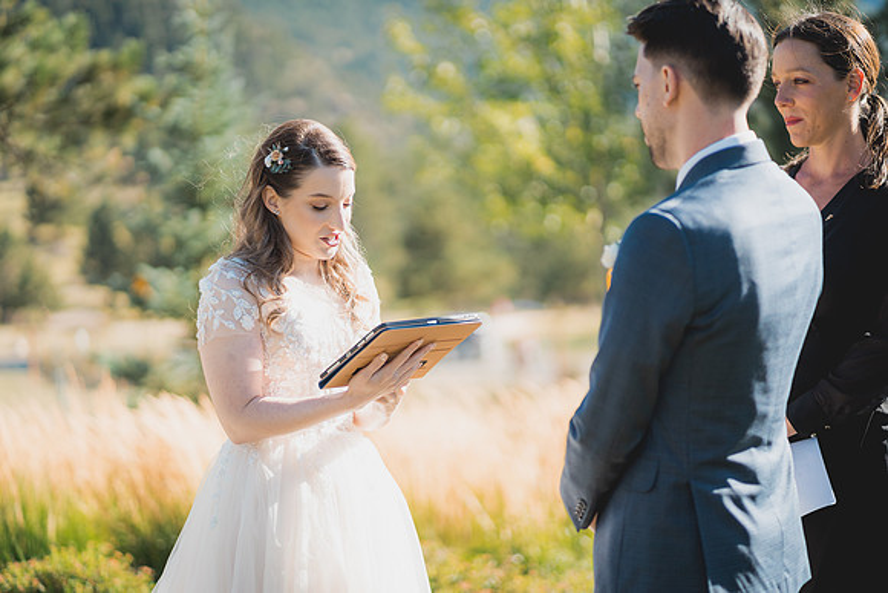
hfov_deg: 23.2
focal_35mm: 88
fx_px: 2161
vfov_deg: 15.6
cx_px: 444
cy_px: 296
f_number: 1.8
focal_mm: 85
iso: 200
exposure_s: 1/2000
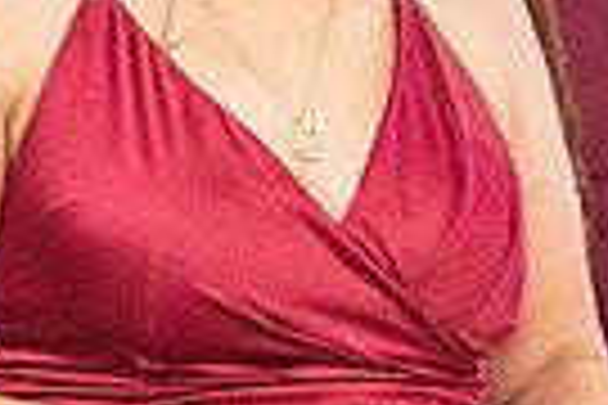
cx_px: -454
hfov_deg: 4.4
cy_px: 110
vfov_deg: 3.0
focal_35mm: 461
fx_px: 7785
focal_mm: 86
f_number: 2.8
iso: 2000
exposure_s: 1/250
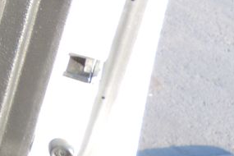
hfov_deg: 14.3
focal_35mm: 112
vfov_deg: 11.5
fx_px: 728
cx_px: -276
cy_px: -107
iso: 80
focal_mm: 4.3
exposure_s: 1/60
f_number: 3
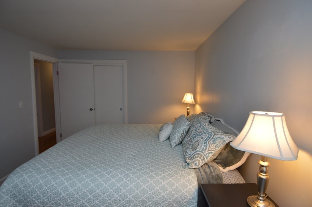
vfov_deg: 67.3
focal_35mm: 18
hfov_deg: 90.0
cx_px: 156
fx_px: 156
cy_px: 104
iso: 400
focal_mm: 12
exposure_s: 1/100
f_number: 5
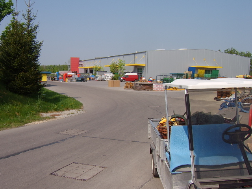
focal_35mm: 31
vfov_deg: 45.4
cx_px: 126
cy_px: 94
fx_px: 226
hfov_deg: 58.4
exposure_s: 1/297
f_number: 6.7
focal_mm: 8.13
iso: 50
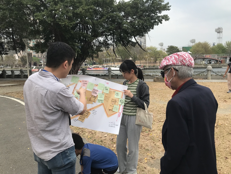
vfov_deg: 49.7
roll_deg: +1.2
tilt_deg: -6.5
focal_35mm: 28
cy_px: 87
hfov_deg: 63.4
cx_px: 116
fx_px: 187
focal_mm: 3.99
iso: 20
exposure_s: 1/1350
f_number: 1.8
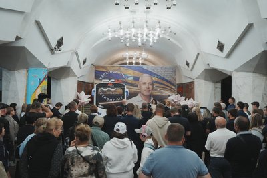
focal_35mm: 31
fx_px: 230
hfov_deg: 60.3
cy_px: 89
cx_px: 134
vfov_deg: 42.4
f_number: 5.6
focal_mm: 31
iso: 1600
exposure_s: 1/125
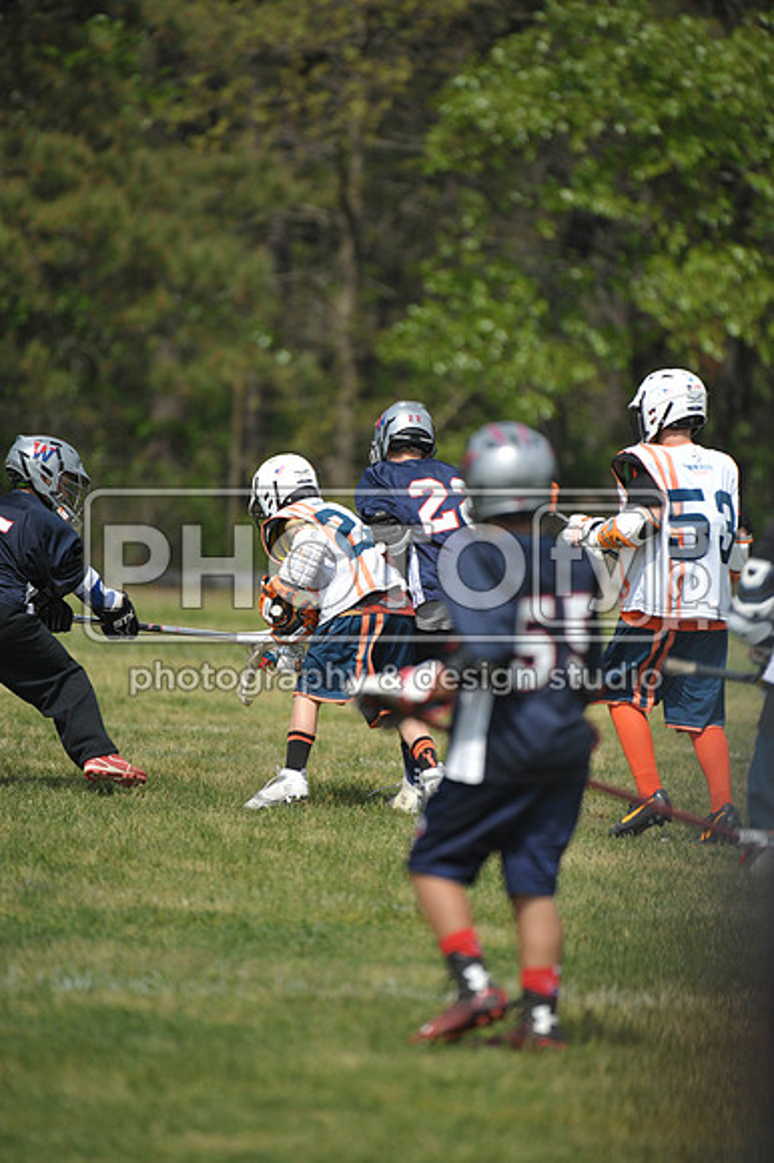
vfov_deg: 5.7
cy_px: 582
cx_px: 387
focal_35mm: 360
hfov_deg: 3.8
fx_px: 11623
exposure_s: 1/4000
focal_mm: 360
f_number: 4
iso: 640
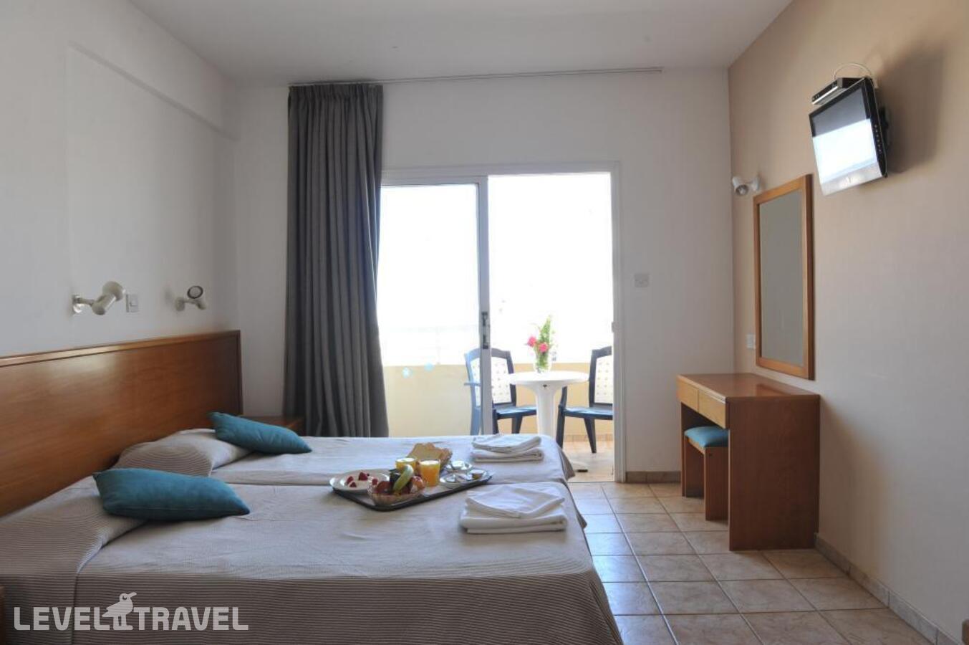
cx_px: 484
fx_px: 646
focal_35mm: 24
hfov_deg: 73.8
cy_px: 322
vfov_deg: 53.1
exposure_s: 1/50
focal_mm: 24
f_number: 8
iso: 640
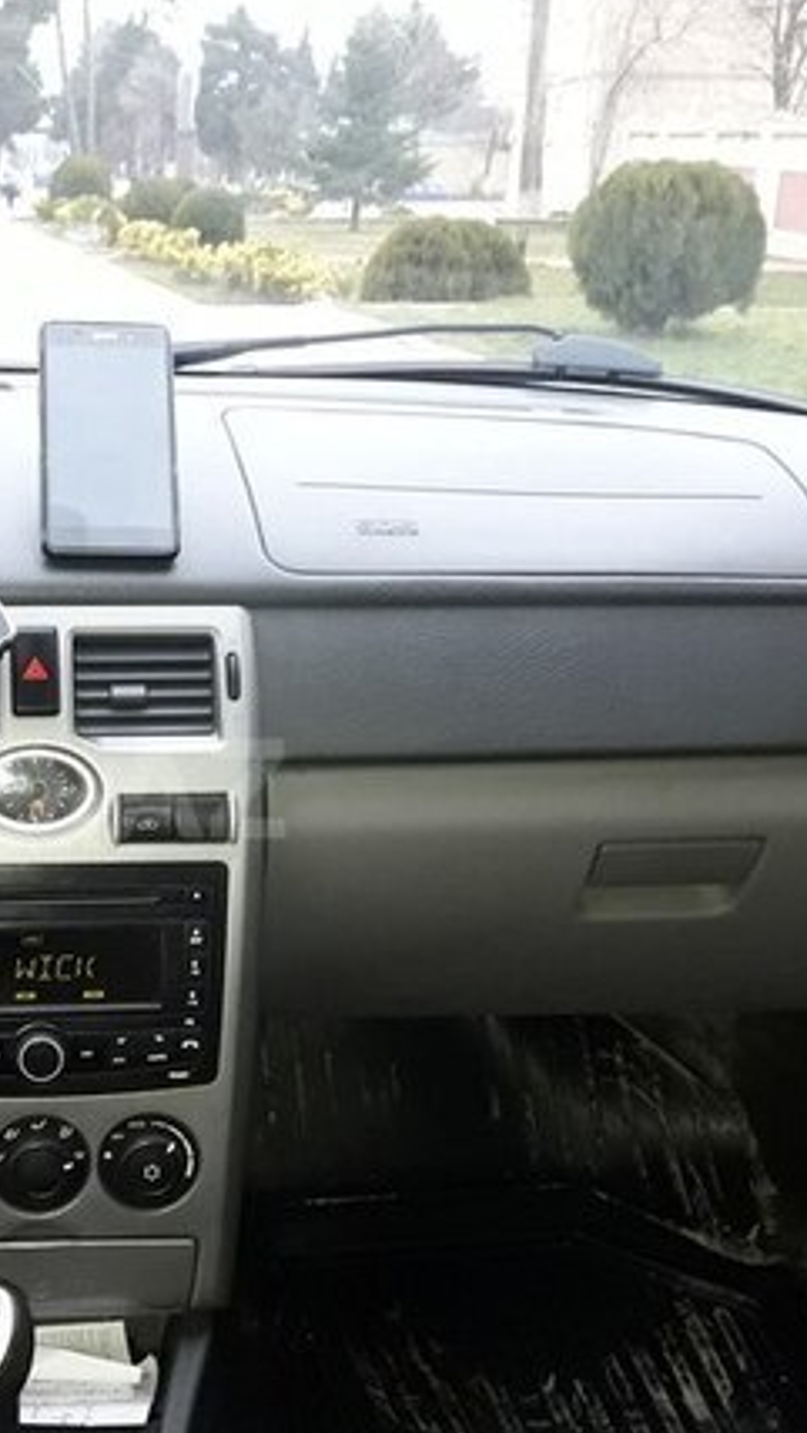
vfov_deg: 43.7
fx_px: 1787
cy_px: 788
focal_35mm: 47
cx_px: -57
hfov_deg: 24.0
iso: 125
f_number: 1.9
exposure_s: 1/33
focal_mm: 3.7
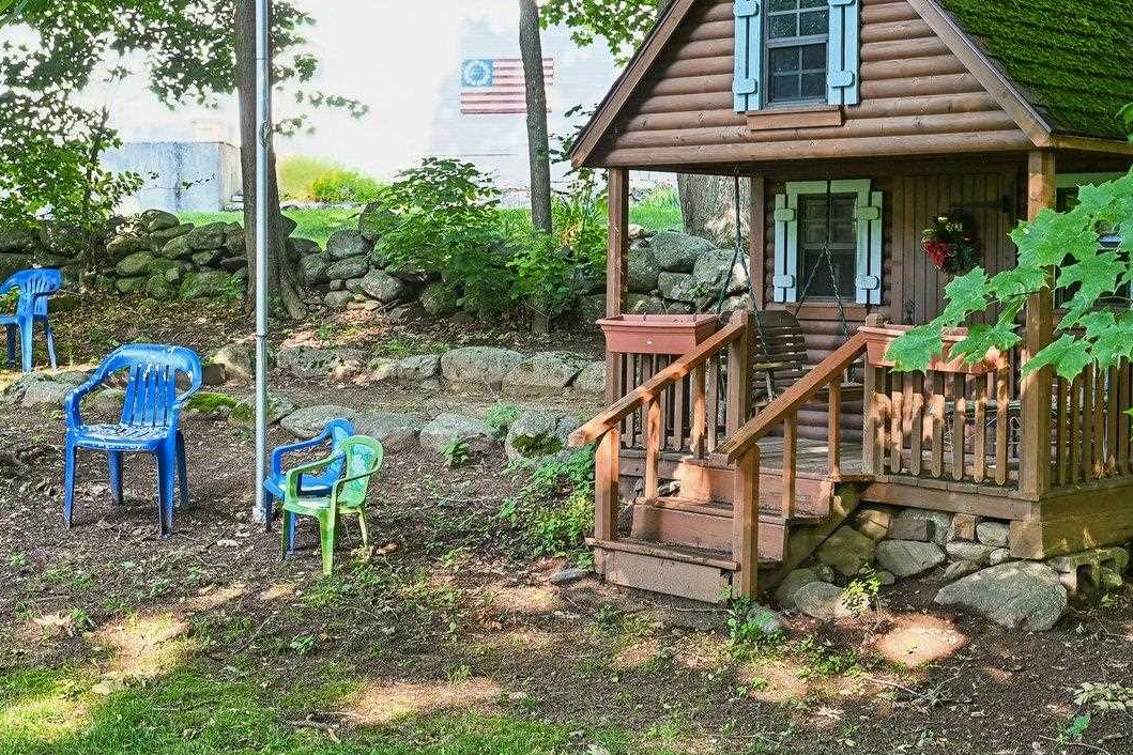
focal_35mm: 58
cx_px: 603
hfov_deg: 34.5
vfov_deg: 23.4
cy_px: 328
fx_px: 1825
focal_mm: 30
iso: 400
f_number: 8
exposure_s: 1/13
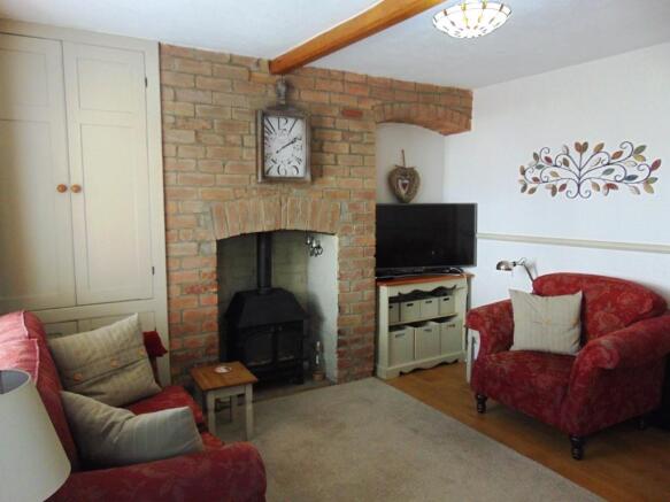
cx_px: 335
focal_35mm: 25
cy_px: 251
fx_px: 484
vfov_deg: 54.9
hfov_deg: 69.4
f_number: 3
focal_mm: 4.5
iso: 250
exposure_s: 1/30
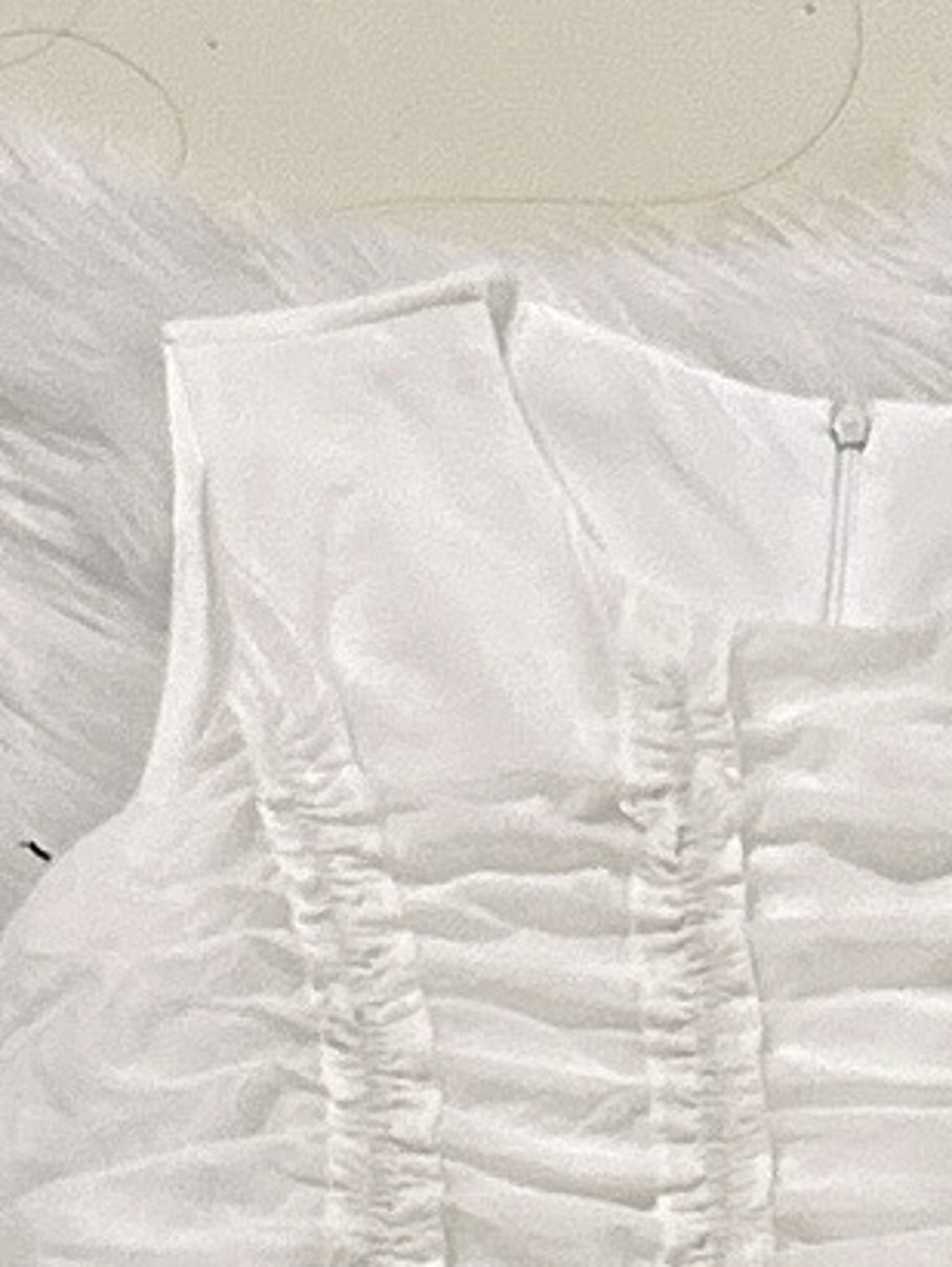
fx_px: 5126
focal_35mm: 140
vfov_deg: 10.9
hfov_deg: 10.1
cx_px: 1581
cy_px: 3434
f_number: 1.78
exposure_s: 1/103
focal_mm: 6.86
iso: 250
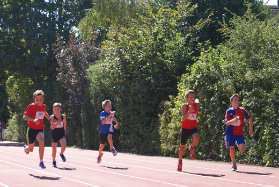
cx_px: 136
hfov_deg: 18.7
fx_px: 846
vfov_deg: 12.6
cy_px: 93
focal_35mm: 109
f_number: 9
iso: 800
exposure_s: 1/640
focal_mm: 70
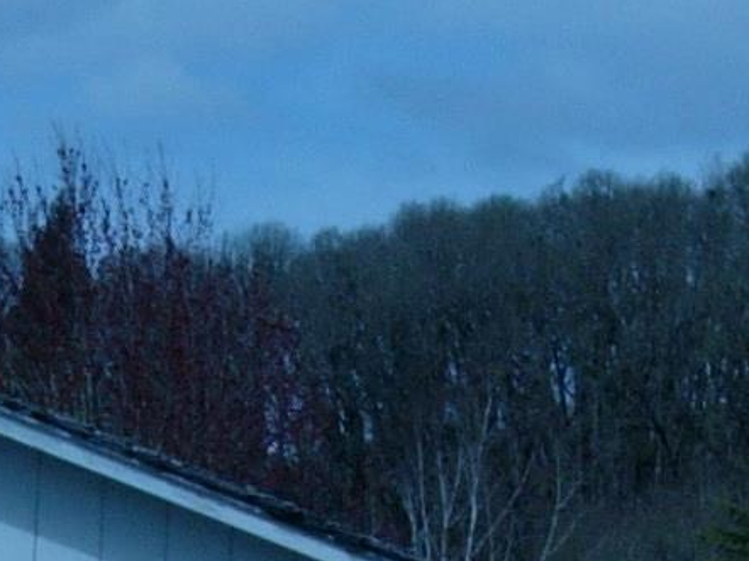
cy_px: 1100
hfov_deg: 8.9
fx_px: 4823
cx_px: 220
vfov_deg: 6.5
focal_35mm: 223
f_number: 4.8
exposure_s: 1/1878
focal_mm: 7.8
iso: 64
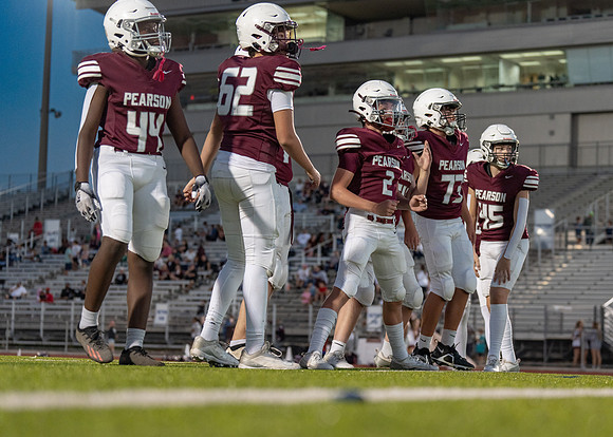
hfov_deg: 21.8
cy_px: 264
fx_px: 1586
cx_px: 369
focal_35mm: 91
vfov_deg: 15.7
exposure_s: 1/500
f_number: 2.8
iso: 500
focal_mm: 70
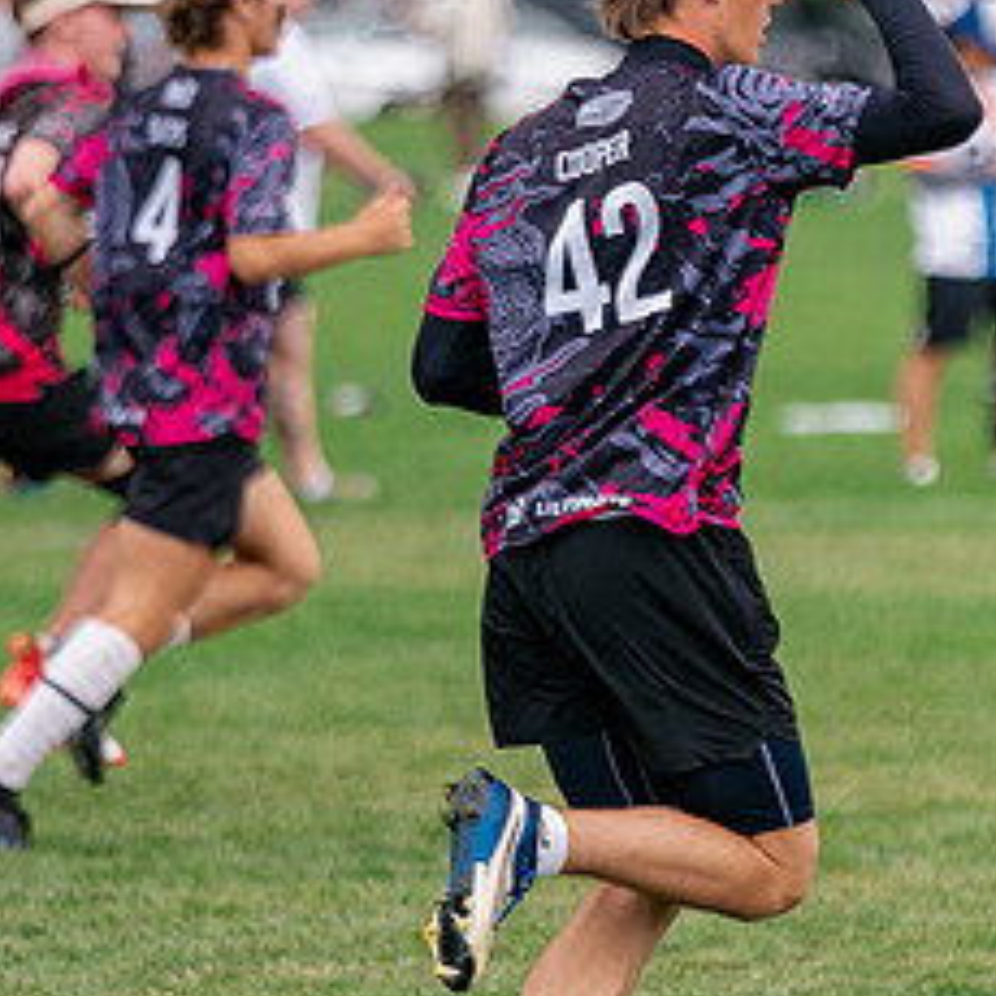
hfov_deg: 3.3
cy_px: 409
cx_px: 886
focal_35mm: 530
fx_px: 17253
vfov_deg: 3.3
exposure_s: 1/3200
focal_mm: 200
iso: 800
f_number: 2.8
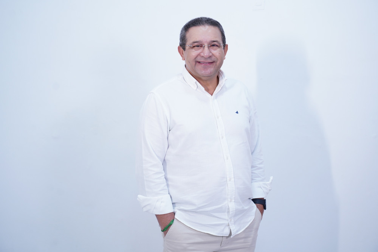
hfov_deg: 38.2
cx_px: 189
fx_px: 546
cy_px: 126
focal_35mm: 52
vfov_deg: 26.0
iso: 1250
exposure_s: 1/125
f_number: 4.5
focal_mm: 52
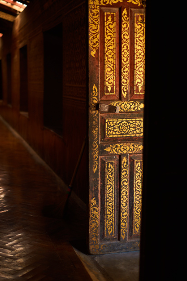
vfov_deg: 35.6
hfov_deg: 24.2
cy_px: 139
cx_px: 84
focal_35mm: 56
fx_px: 436
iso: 200
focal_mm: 50
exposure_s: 1/90
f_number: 2
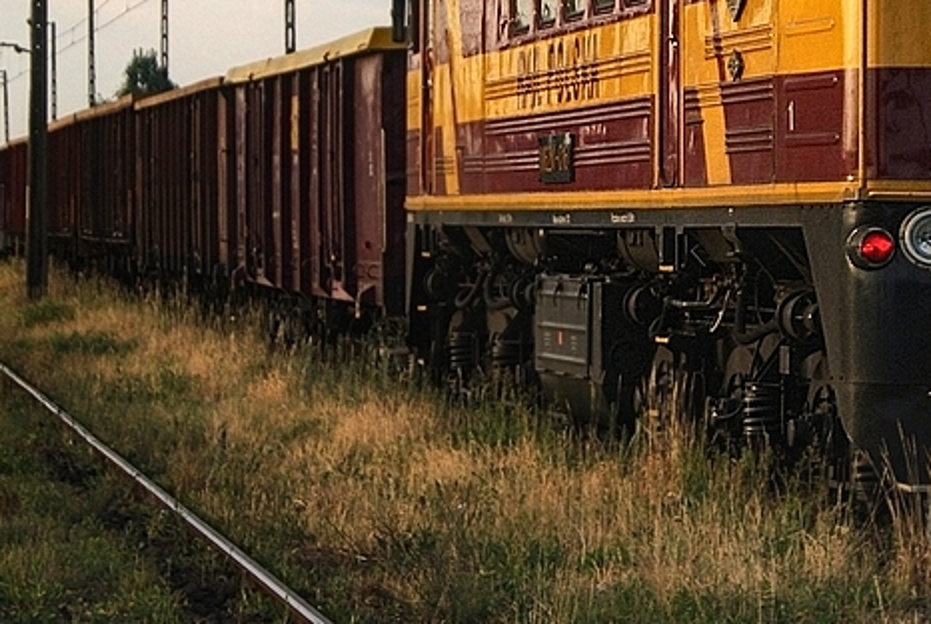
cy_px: -49
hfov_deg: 11.3
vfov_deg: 7.6
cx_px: 569
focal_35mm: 181
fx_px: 4689
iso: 100
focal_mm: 55
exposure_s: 1/320
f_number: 5.6
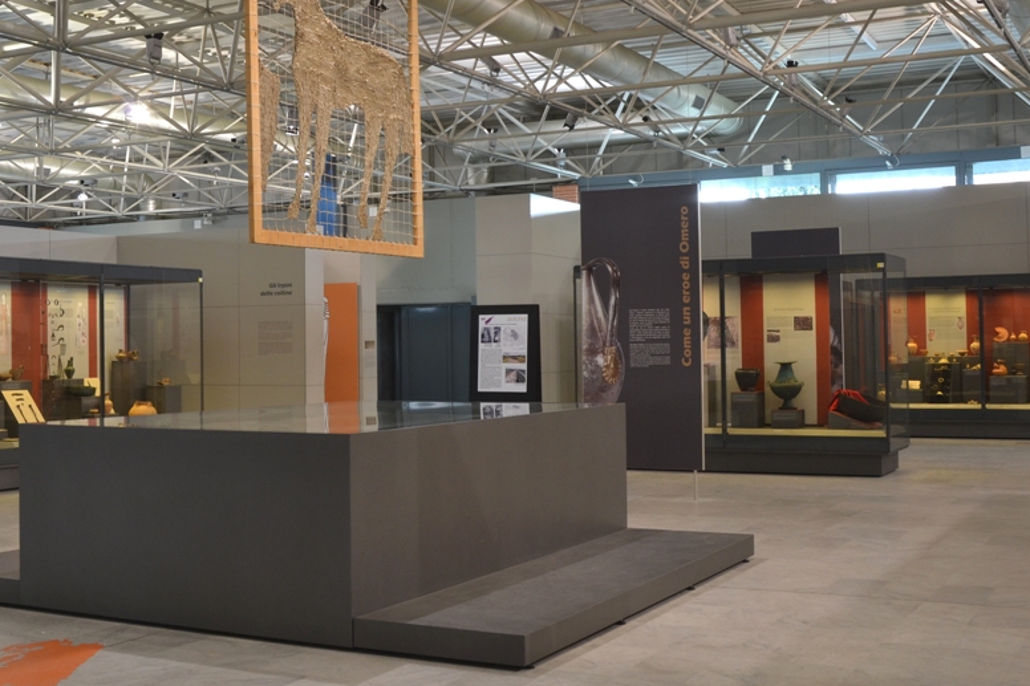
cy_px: 280
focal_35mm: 49
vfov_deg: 27.5
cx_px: 362
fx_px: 1402
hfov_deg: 40.0
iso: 200
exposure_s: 1/4
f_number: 10
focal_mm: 22
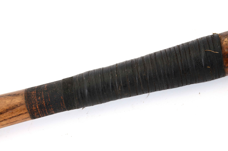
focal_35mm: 120
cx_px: 114
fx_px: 758
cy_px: 76
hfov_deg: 17.1
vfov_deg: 11.4
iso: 400
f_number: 11
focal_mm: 80
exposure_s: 1/80
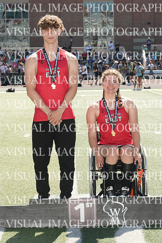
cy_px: 116
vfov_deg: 18.0
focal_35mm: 114
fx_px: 766
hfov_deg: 12.1
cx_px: 83
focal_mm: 71
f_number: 8
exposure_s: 1/125
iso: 100
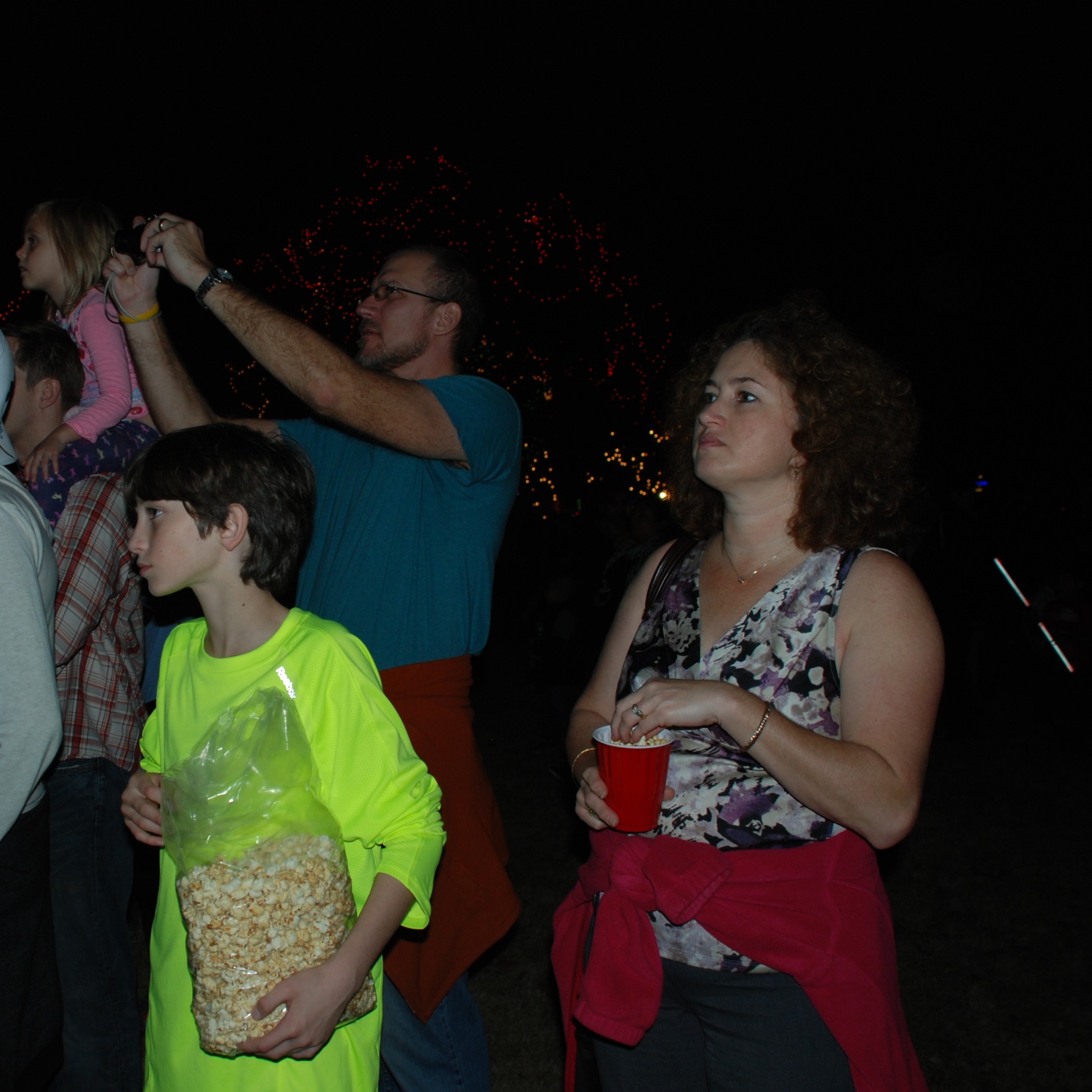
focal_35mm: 40
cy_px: 550
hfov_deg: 41.0
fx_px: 1428
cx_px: 310
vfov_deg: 41.9
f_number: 3.8
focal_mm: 20
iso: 200
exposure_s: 1/60
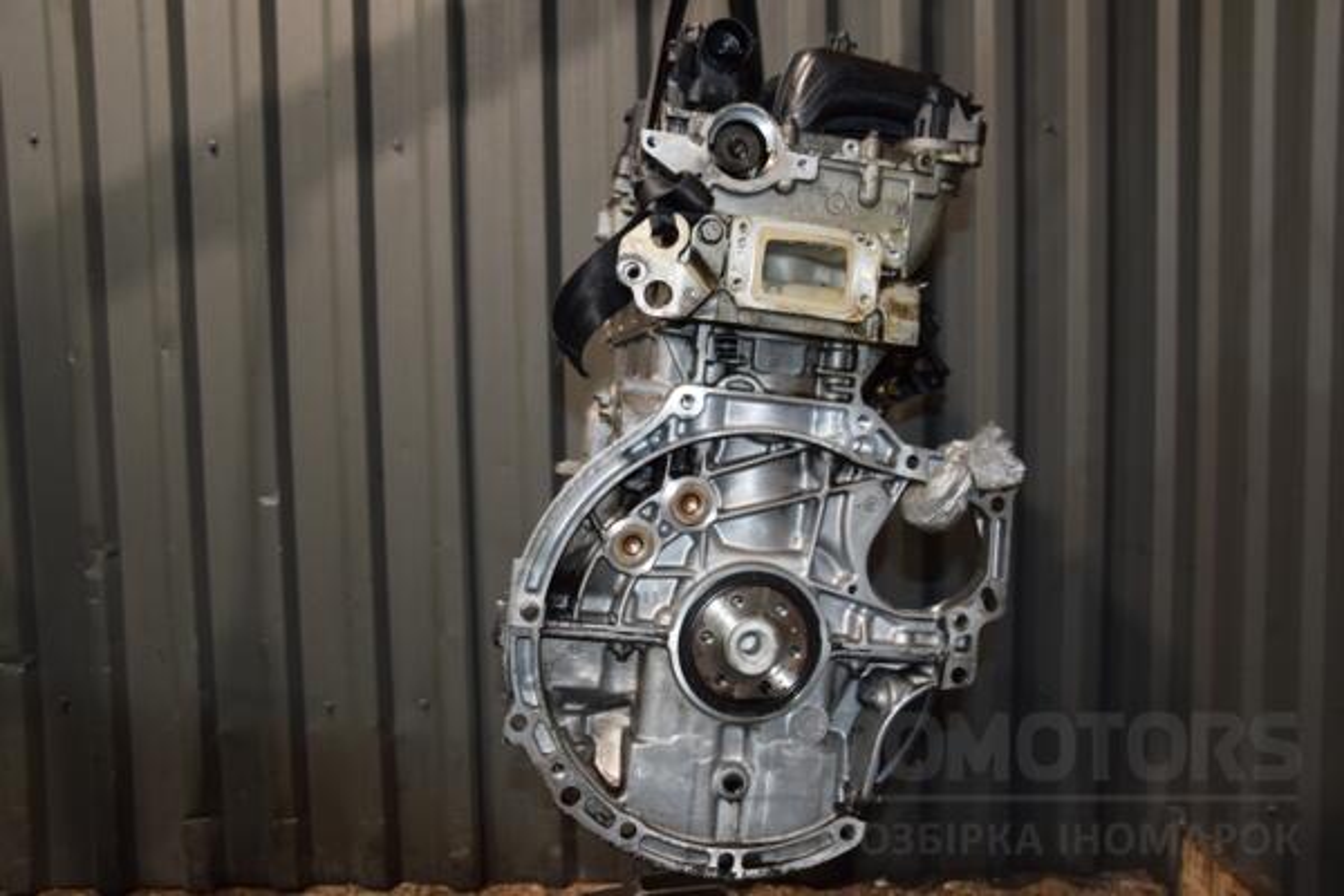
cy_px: 448
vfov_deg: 41.7
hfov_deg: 59.5
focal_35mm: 32
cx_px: 672
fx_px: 1176
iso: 800
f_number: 5
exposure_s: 1/60
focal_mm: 21
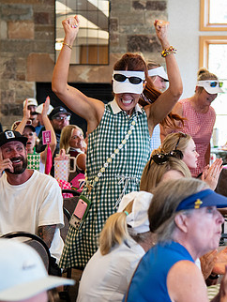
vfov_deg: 13.4
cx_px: 173
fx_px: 1284
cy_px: 144
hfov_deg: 10.1
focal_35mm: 147
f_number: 4
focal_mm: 75
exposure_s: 1/250
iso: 3200
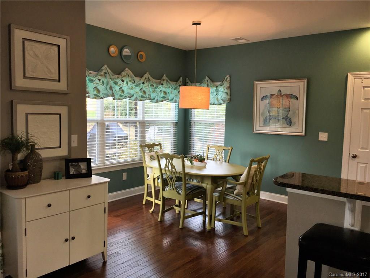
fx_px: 310
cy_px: 139
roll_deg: -0.9
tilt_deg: -6.1
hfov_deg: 61.7
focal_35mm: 29
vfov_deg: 48.2
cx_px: 185
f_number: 2.2
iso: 32
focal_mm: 4.15
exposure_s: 1/30
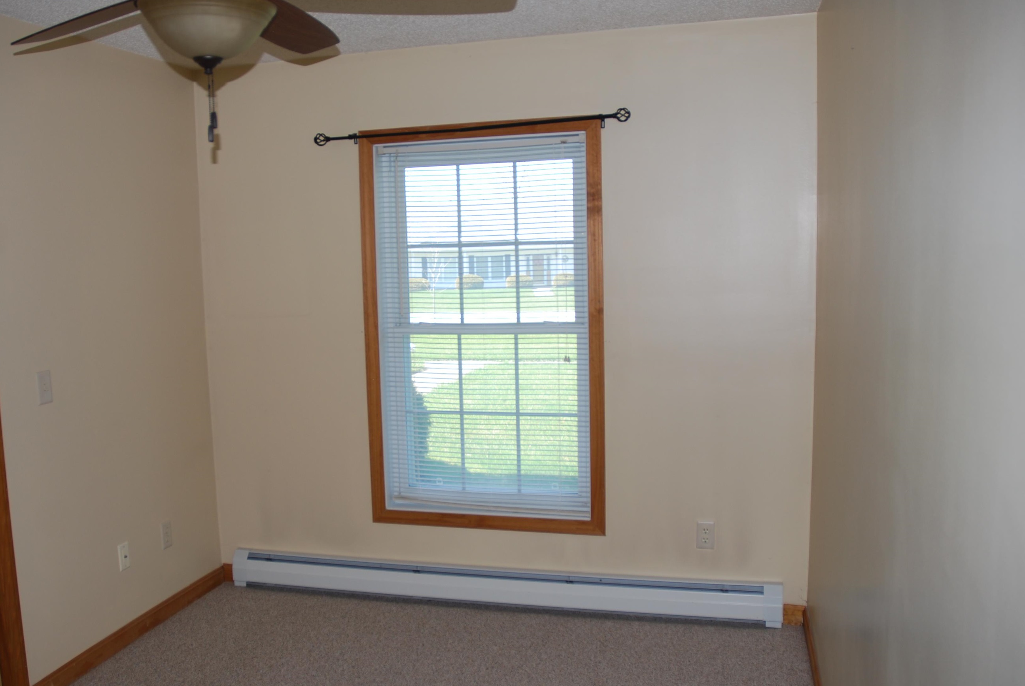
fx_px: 912
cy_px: 361
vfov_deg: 41.2
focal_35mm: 32
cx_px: 452
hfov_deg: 58.5
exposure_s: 1/60
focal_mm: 18
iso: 100
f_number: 3.5
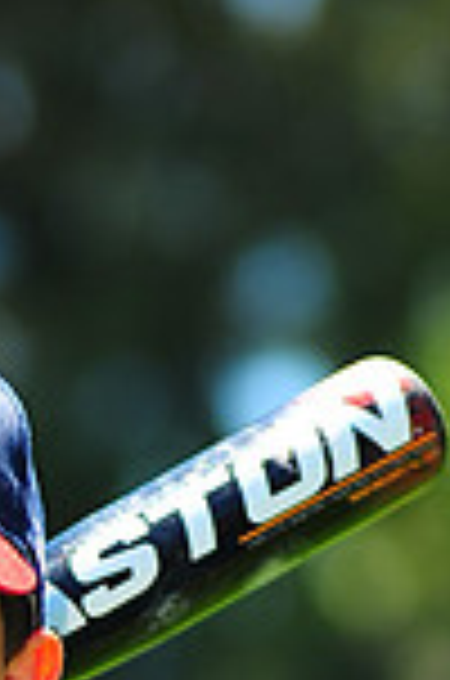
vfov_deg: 3.0
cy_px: 1067
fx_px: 13034
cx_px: -153
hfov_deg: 2.0
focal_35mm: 692
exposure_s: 1/500
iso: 200
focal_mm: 180
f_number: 5
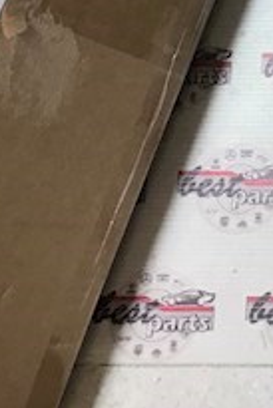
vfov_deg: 21.0
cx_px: 528
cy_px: -68
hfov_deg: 13.2
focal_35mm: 91
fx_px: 1033
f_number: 1.8
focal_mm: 3.99
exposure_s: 1/25
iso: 40
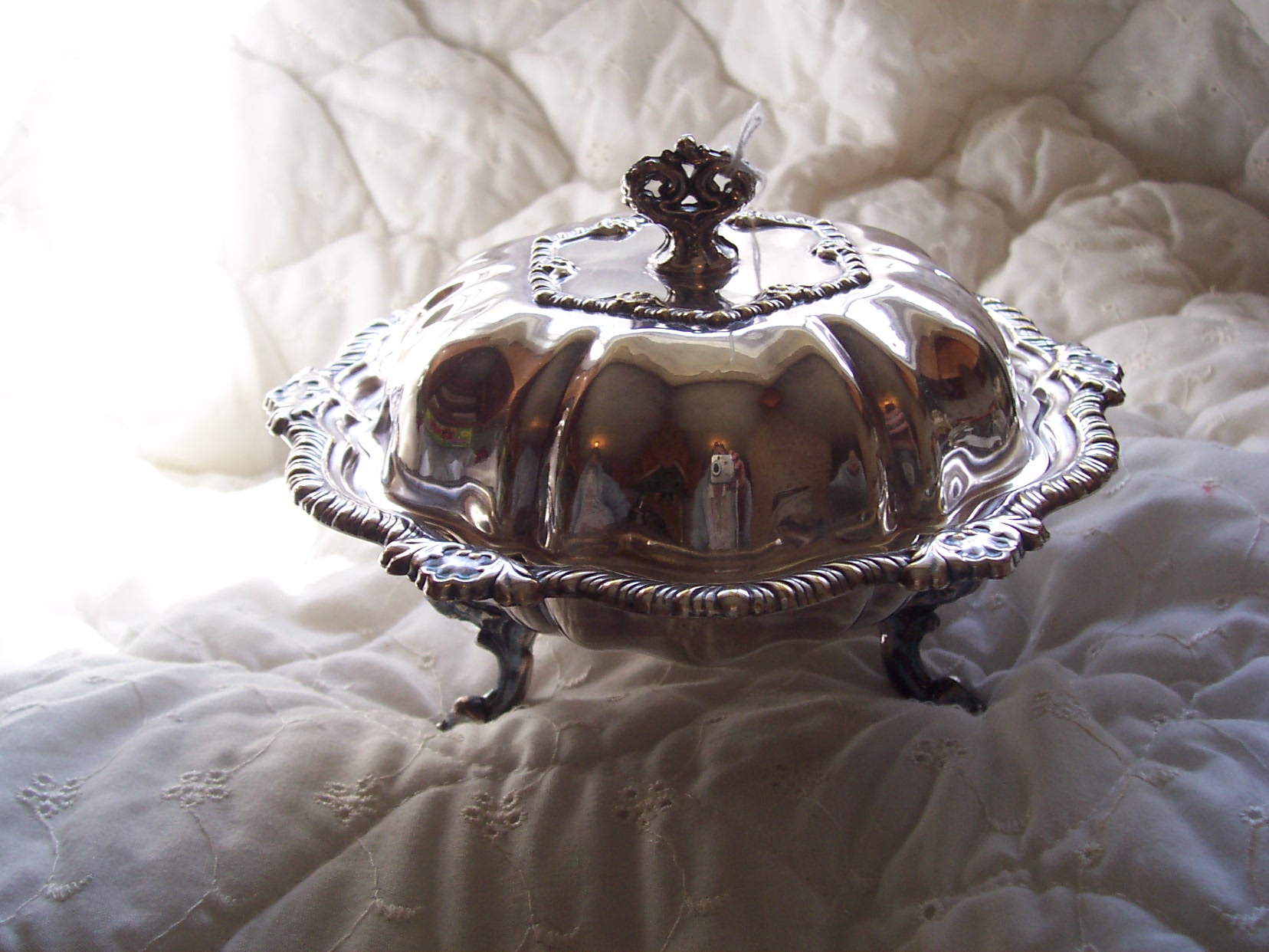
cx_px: 634
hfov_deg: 50.1
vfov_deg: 38.7
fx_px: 1356
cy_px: 476
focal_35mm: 37
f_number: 2.8
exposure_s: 1/60
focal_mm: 5.6
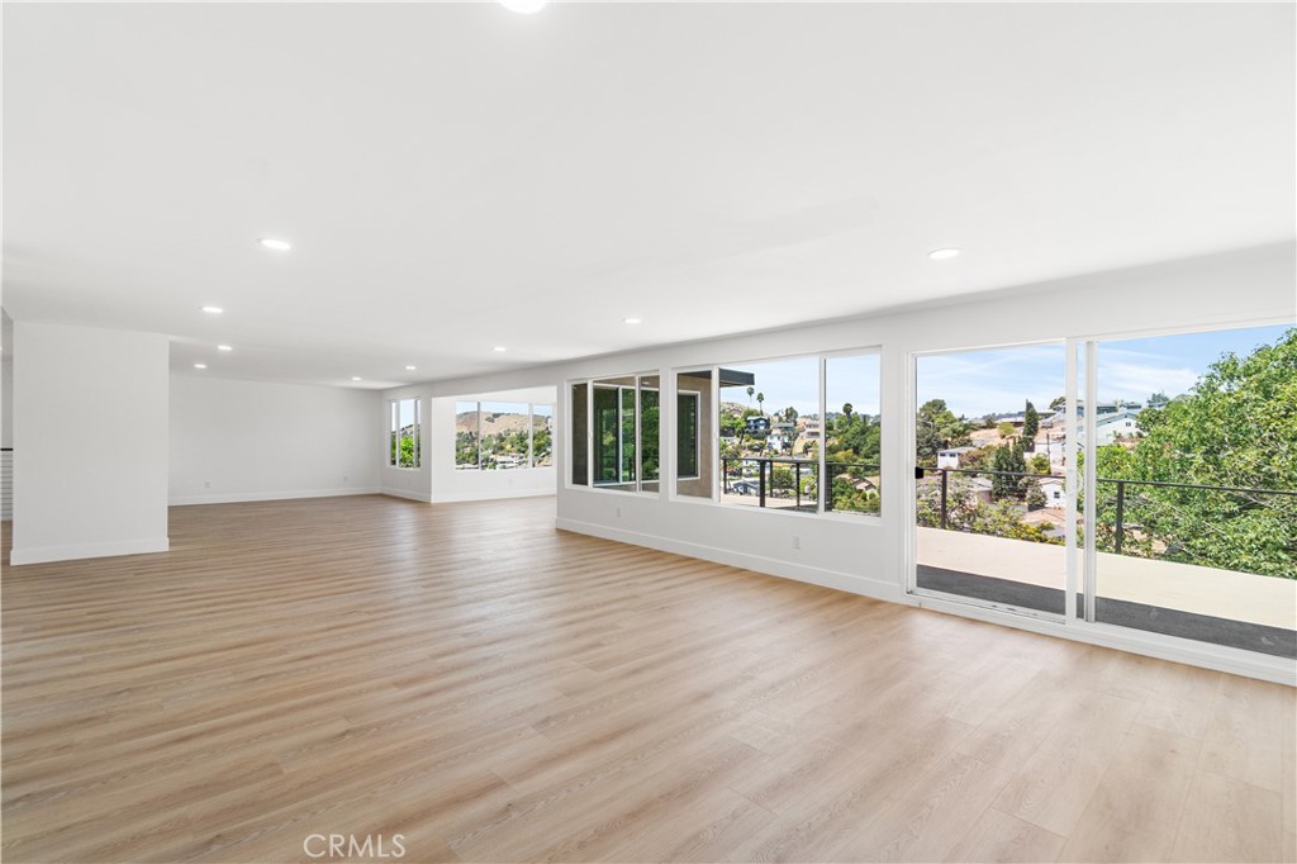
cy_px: 432
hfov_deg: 100.4
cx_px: 648
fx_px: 540
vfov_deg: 77.3
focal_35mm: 15
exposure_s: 1/40
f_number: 7.1
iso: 320
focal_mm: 10
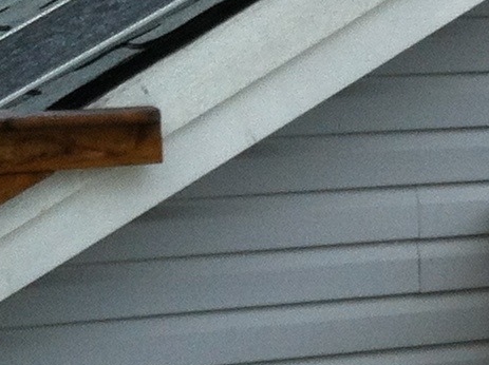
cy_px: 497
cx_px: 929
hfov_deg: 9.5
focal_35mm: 196
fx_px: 2765
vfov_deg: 7.5
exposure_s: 1/529
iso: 80
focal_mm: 3.85
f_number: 2.8
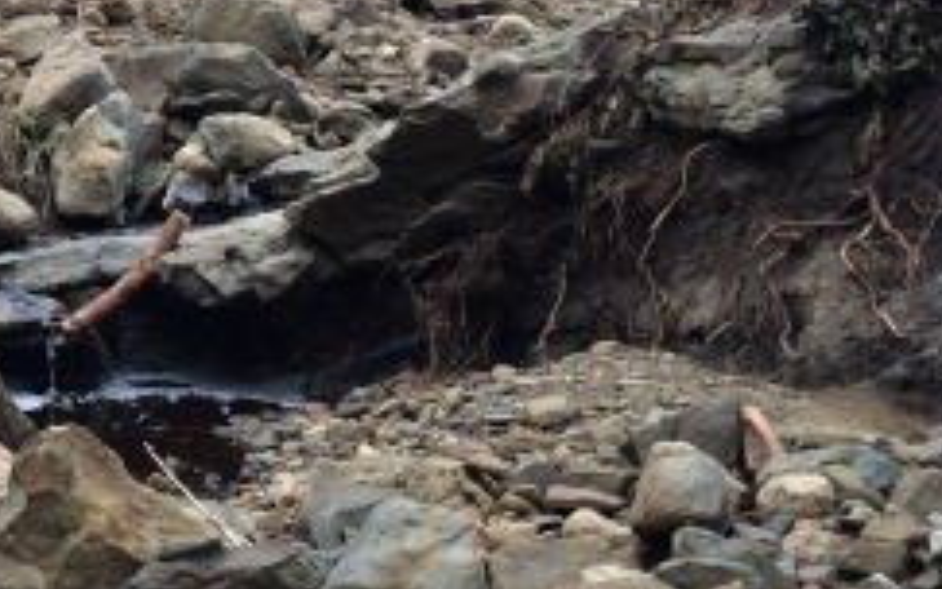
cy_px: 58
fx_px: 2594
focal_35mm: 101
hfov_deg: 19.1
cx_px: -271
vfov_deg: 12.9
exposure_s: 1/120
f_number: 2.2
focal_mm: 4.15
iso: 50
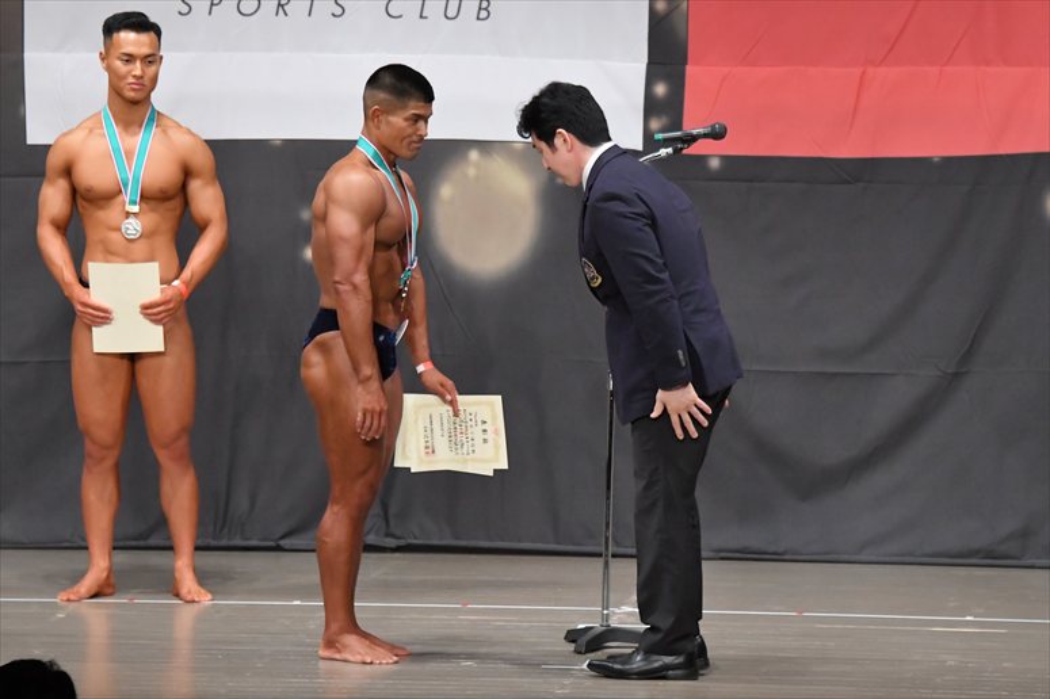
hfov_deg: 10.2
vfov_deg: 6.8
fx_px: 5889
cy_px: 350
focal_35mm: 202
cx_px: 525
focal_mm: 135
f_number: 5.6
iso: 6400
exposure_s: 1/400
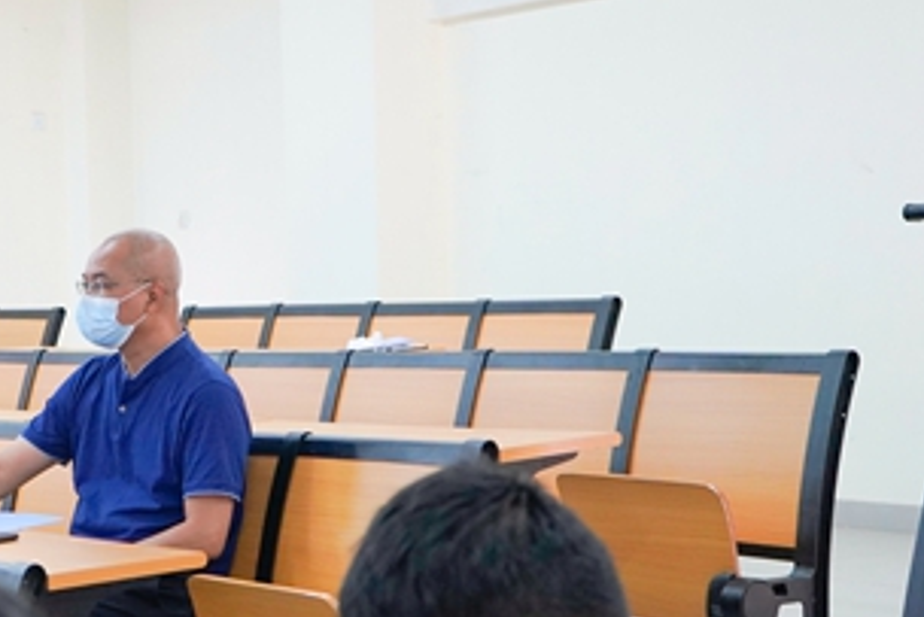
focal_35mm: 83
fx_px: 2131
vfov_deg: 16.5
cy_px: 348
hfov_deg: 23.7
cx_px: 55
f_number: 4
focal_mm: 36
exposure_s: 1/160
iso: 2000
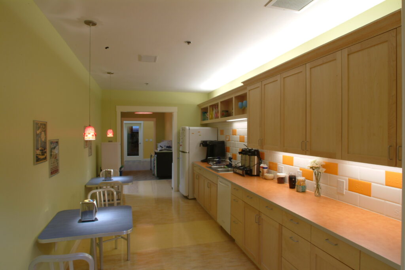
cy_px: 135
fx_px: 236
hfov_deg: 81.2
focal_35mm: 21
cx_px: 202
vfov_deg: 59.5
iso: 100
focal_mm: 14
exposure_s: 1.5
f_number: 22
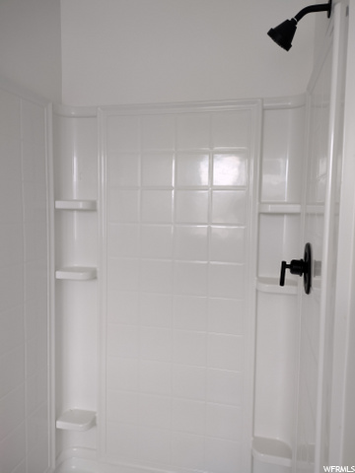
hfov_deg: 51.4
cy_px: 236
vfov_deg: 65.3
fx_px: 369
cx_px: 178
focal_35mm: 27
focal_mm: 4.71
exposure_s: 1/172
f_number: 1.7
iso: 100
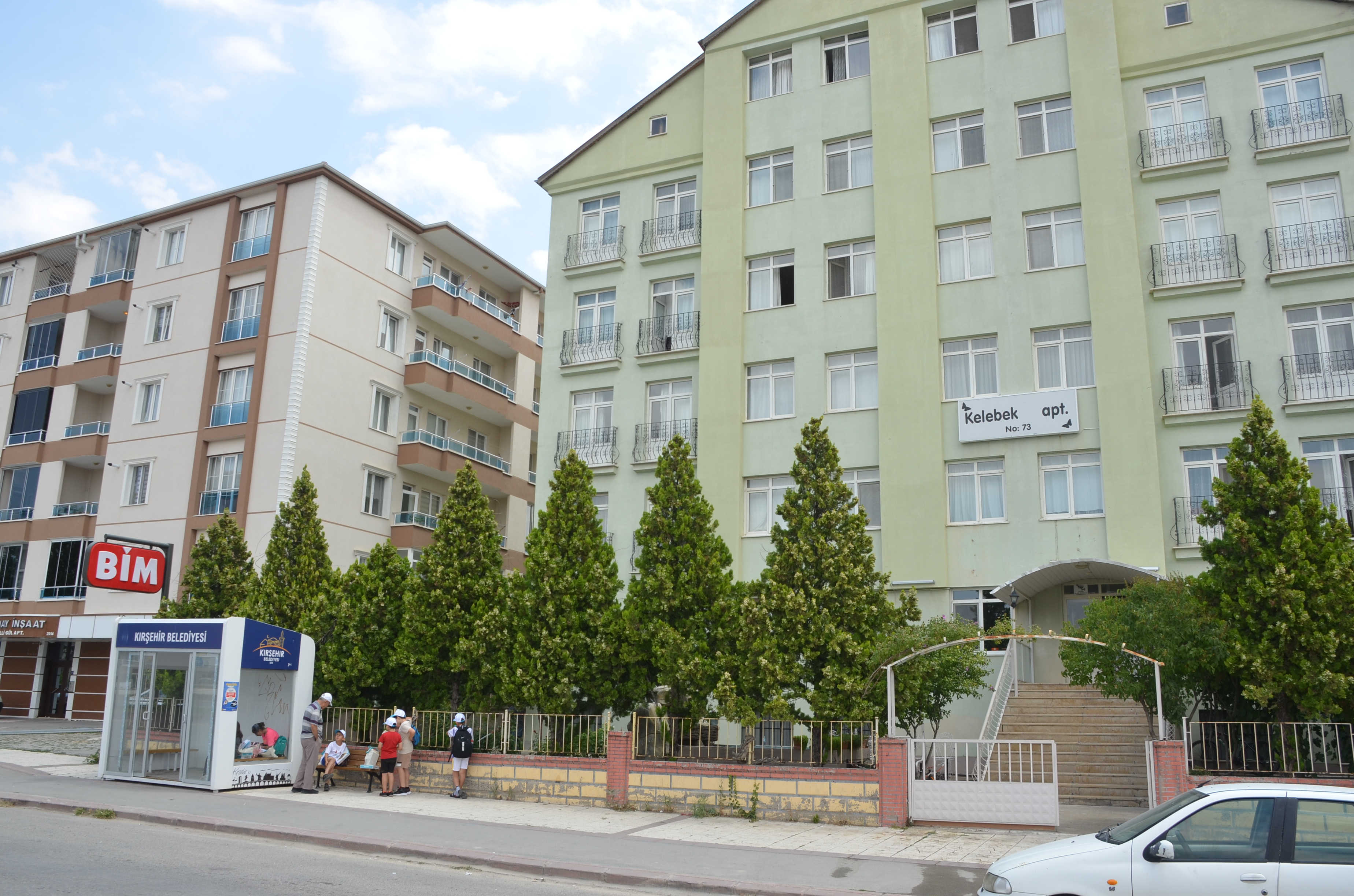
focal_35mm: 30
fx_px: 1126
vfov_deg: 43.4
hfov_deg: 62.0
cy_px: 448
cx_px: 677
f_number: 8
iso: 160
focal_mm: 20
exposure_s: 1/250
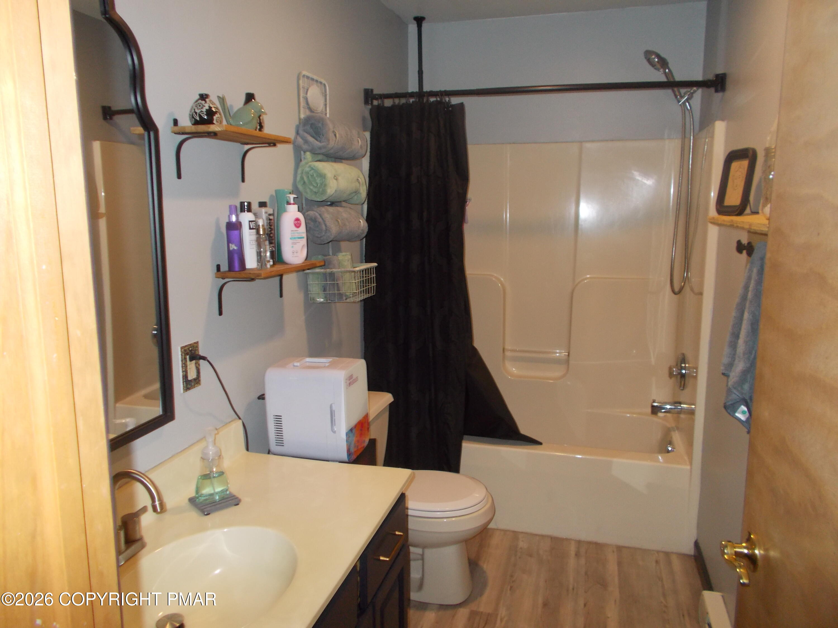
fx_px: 629
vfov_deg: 53.1
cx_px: 419
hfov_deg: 67.3
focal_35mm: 26
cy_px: 314
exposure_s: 1/25
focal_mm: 4.6
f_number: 3.2
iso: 200
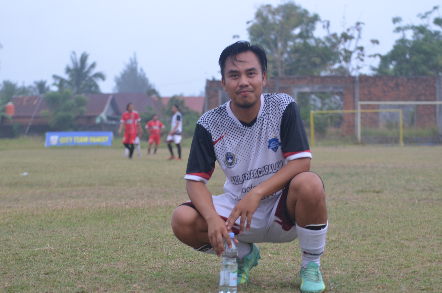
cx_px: 221
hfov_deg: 19.5
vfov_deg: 13.0
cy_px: 146
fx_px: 1286
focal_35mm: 105
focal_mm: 70
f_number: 4.5
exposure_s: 1/50
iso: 400
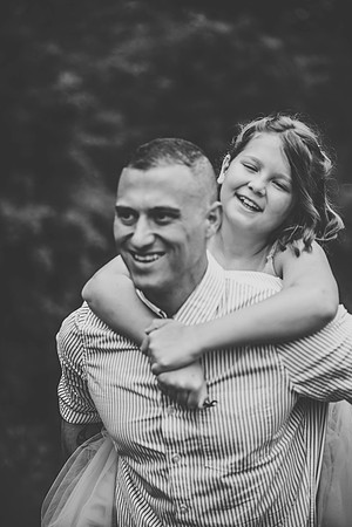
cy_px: 264
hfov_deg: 13.0
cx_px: 176
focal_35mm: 105
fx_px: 1540
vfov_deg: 19.5
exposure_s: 1/4000
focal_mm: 105
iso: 640
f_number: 2.8
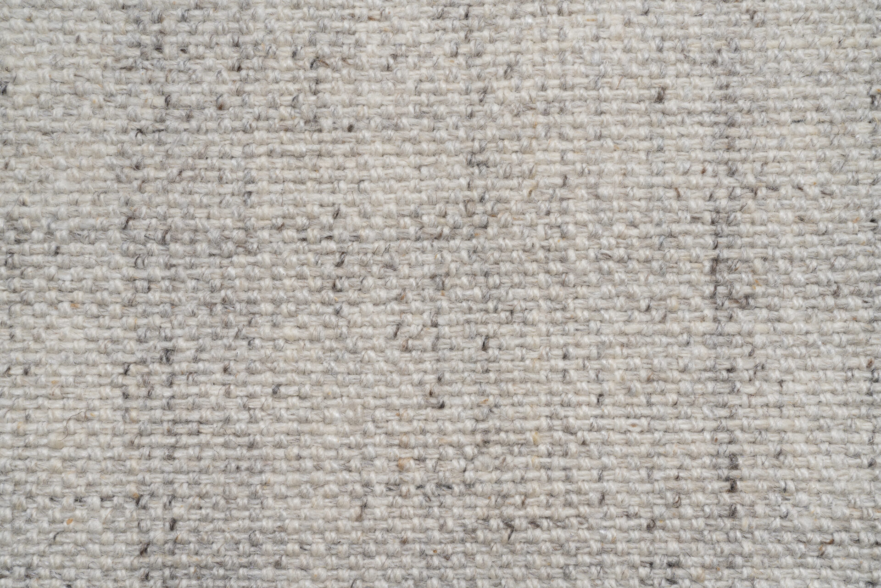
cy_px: 294
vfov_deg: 42.3
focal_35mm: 31
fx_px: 759
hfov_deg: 60.3
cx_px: 440
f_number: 13
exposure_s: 1/13
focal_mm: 31
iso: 250
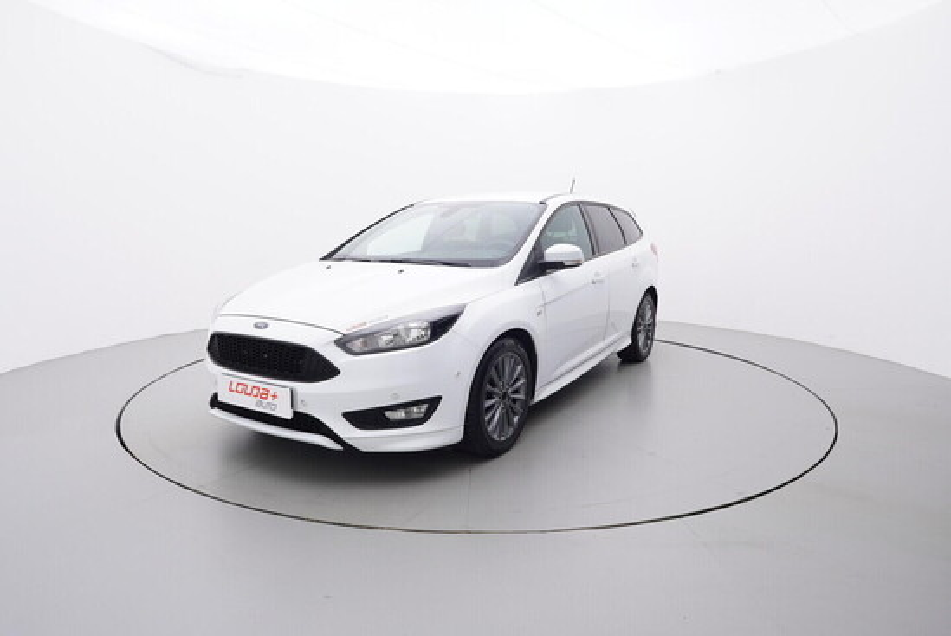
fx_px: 595
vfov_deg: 56.2
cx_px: 476
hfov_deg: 77.3
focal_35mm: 22
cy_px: 318
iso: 200
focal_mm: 15
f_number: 5
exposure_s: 1/80
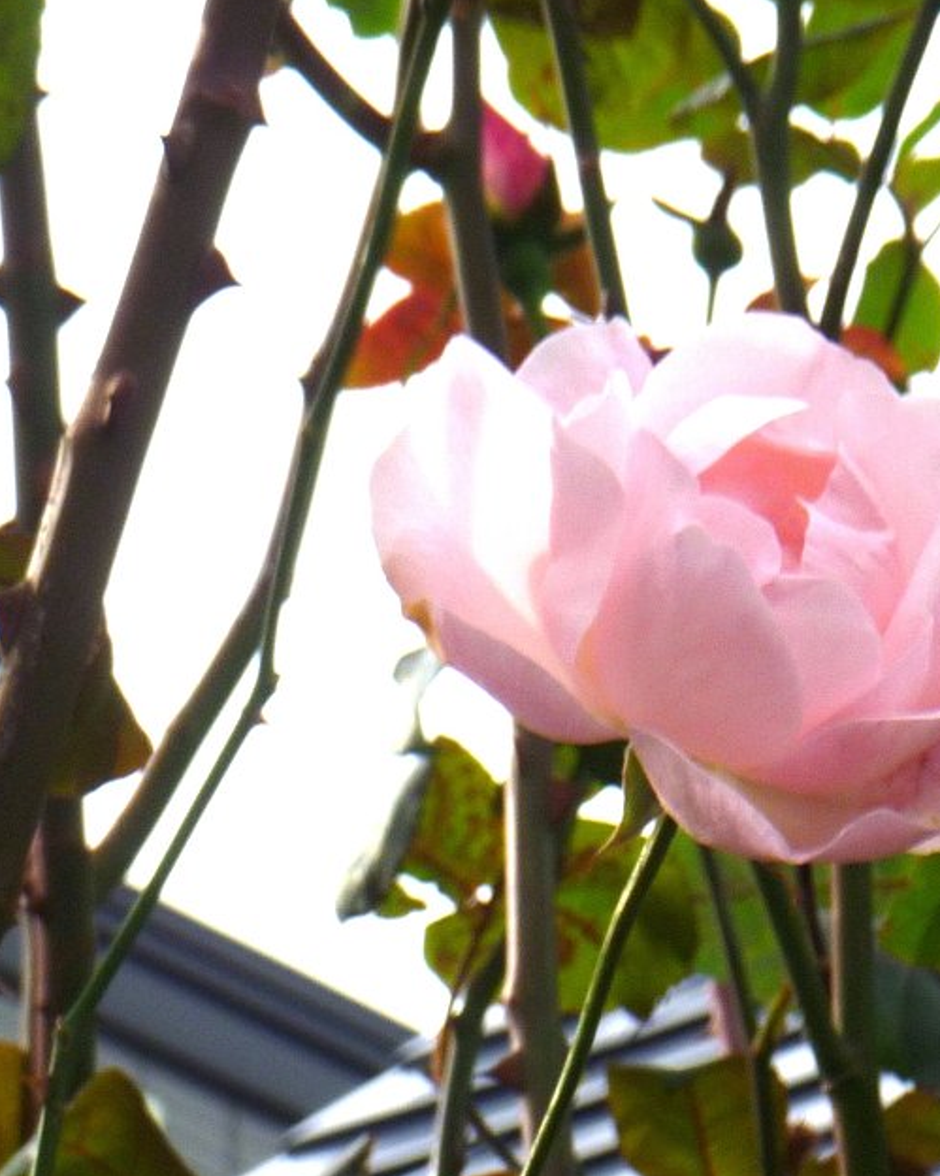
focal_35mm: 306
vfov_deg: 6.3
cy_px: 582
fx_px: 10644
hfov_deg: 5.0
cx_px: 893
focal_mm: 25.2
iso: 100
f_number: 7.1
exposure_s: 1/160
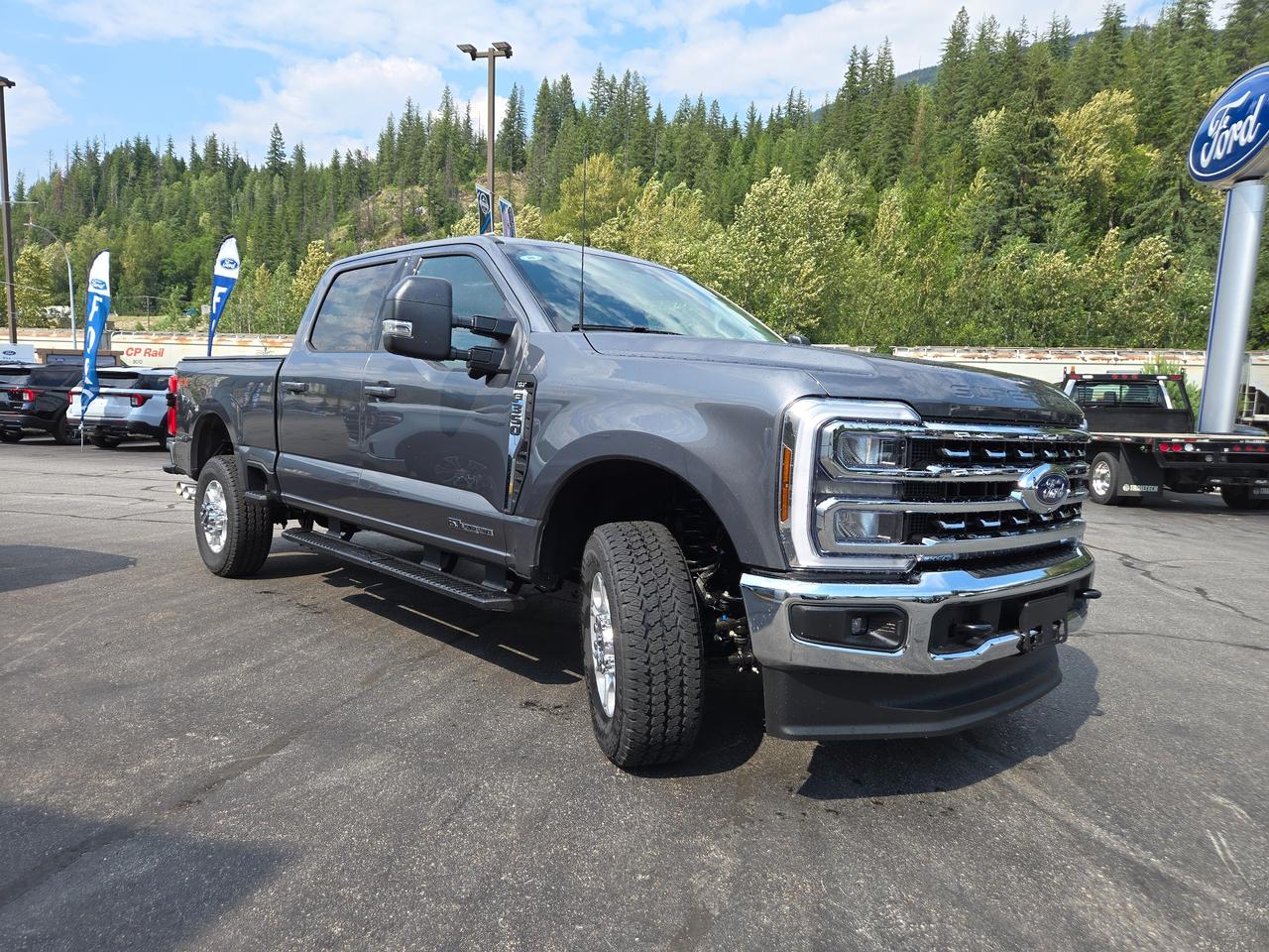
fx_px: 843
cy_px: 476
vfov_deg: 58.9
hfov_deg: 73.9
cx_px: 634
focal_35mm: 23
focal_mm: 5.4
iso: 25
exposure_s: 1/1044
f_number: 1.8
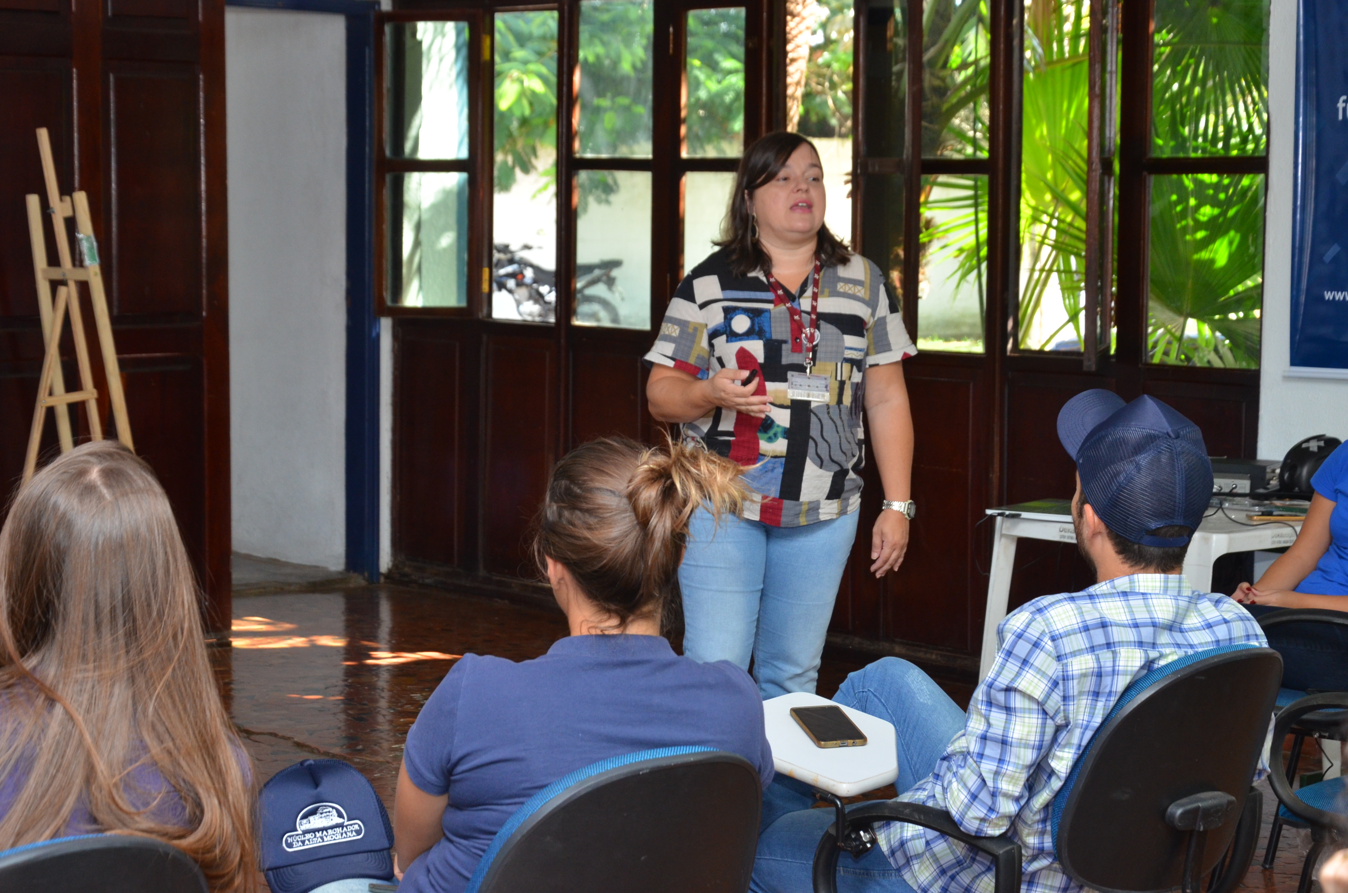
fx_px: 2803
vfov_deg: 18.1
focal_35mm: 75
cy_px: 446
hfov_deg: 27.0
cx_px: 674
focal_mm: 50
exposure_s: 1/60
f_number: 7.1
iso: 800
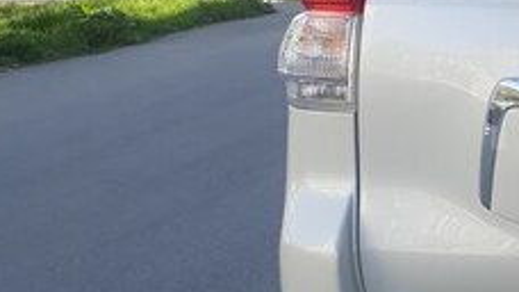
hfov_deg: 22.0
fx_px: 1169
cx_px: 706
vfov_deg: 14.2
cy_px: 115
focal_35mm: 85
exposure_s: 1/300
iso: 40
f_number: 1.9
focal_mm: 3.6
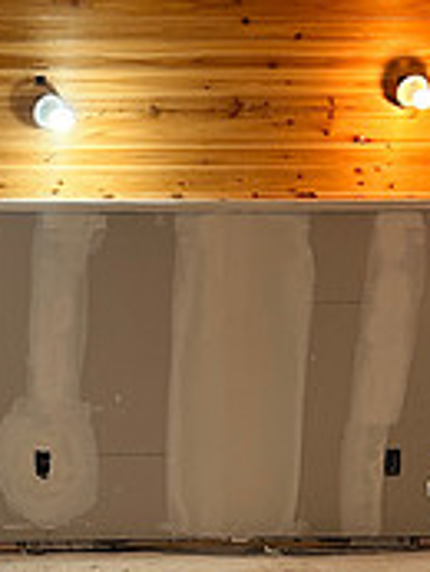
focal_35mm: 87
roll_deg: -0.4
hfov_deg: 16.8
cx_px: 61
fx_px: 1439
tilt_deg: -10.4
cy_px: 420
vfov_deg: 22.3
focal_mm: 5.7
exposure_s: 1/60
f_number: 1.5
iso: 125
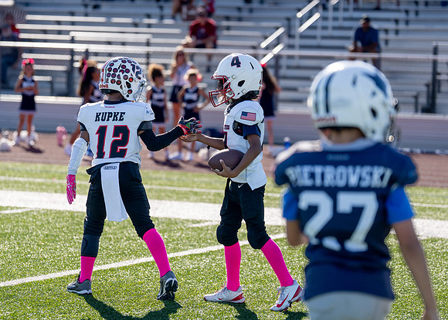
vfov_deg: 9.8
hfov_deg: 13.7
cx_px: 189
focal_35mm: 147
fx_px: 1868
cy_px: 139
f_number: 2.8
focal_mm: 118
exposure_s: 1/4000
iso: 320
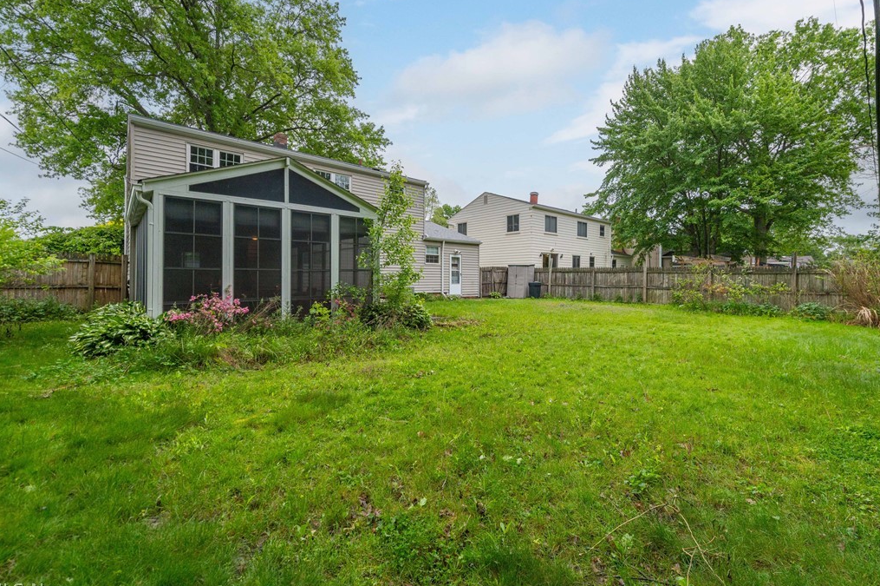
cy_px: 290
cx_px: 454
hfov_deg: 100.4
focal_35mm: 15
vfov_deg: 77.2
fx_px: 366
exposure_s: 1/400
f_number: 7.1
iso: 500
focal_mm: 14
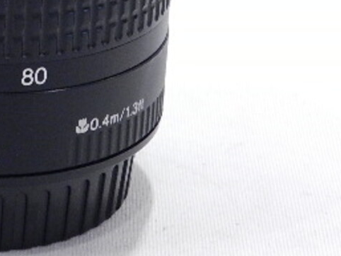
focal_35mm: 209
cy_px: -25
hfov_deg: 9.4
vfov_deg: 7.1
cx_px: -37
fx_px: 2060
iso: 800
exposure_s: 1/40
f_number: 4.4
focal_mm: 14.9
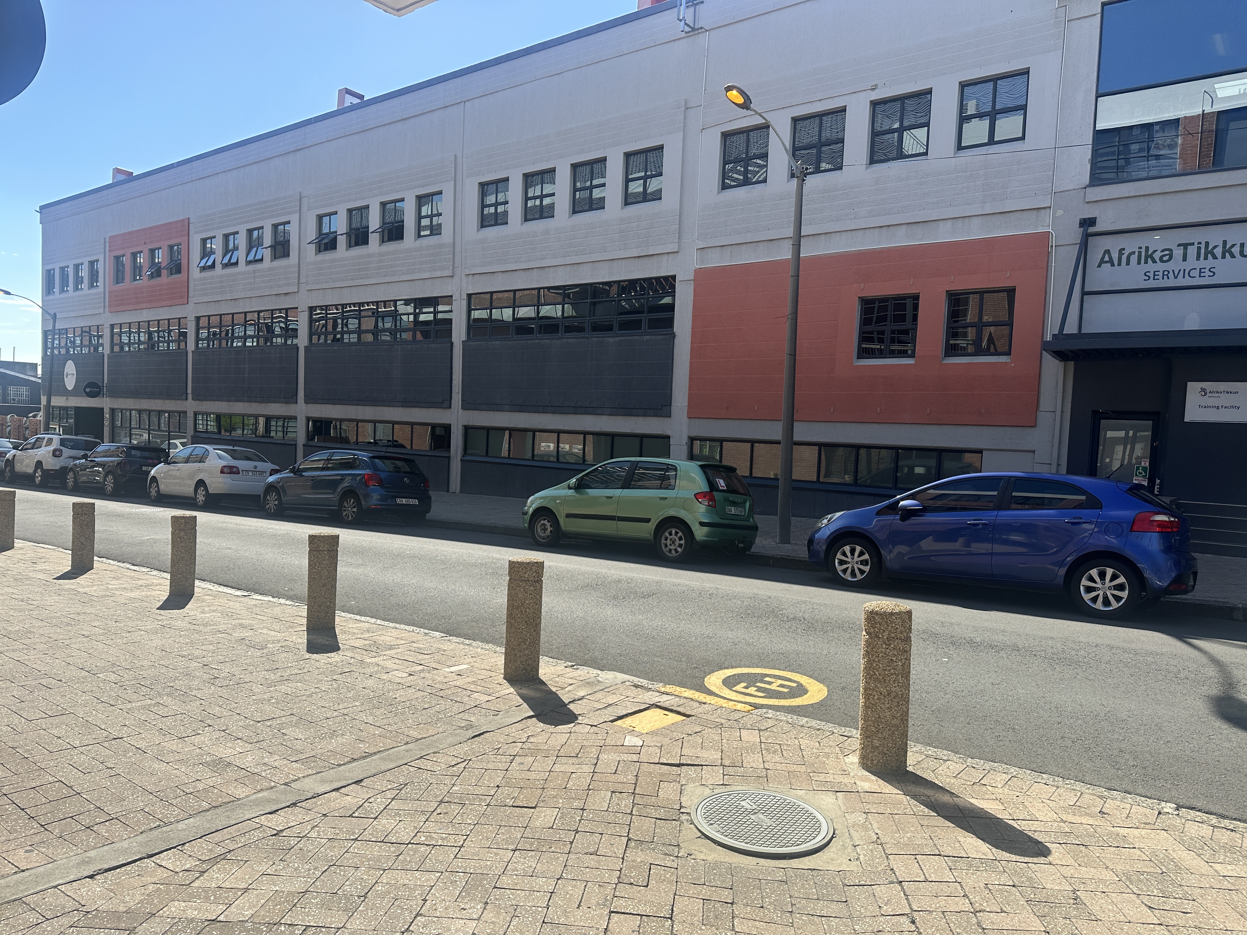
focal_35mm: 24
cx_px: 624
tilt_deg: -2.7
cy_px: 468
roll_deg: -1.9
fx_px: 865
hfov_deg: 71.6
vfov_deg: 56.8
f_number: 1.78
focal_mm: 6.86
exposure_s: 1/3247
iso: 80
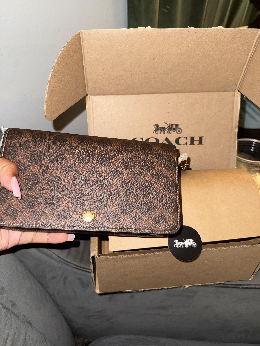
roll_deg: +0.3
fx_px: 240
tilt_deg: -36.5
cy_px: 173
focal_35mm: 24
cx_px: 130
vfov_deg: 71.6
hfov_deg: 56.8
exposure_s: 1/13
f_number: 1.78
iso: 80
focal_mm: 6.76
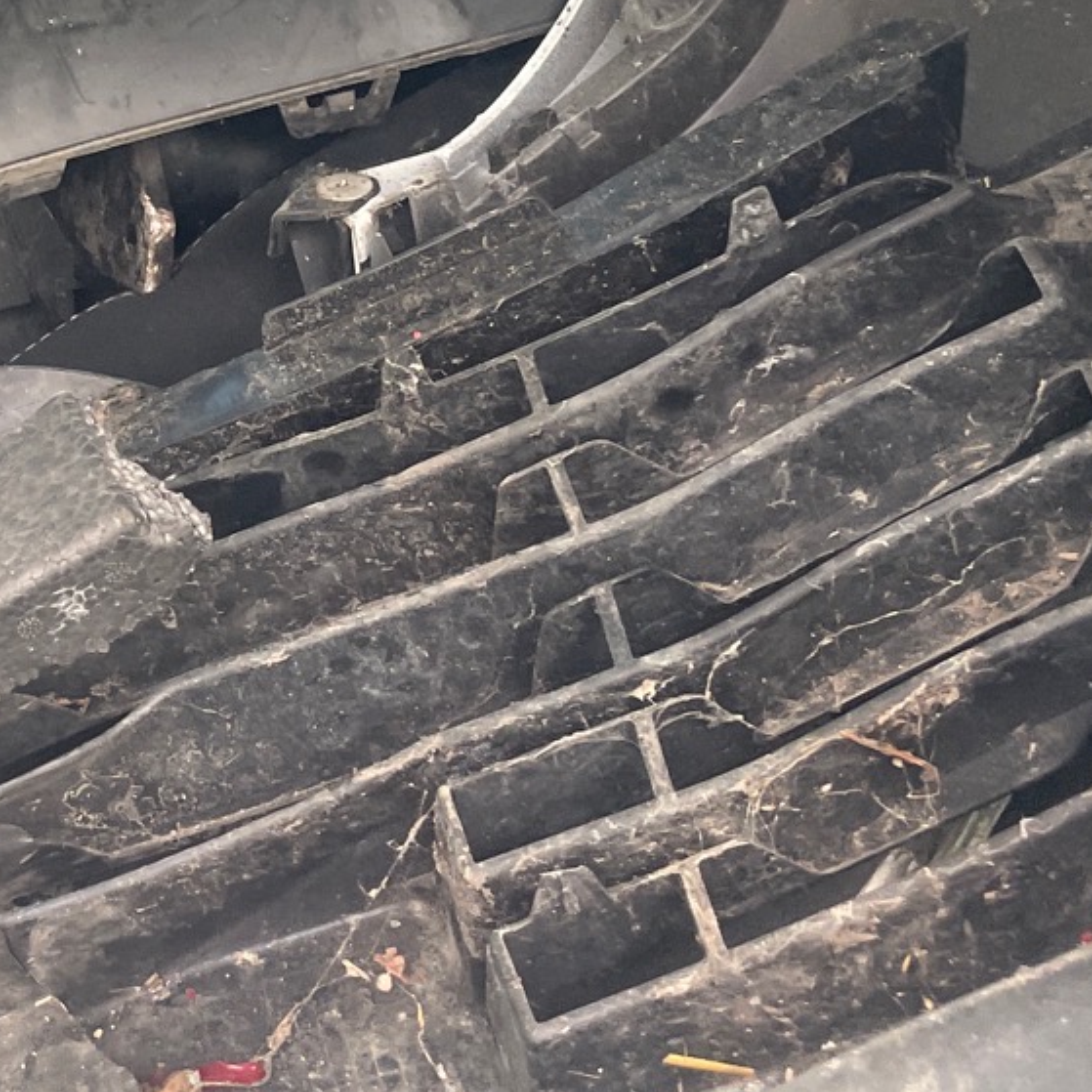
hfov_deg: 21.9
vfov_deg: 22.4
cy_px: -27
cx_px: -154
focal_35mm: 74
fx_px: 2641
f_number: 1.6
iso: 100
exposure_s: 1/121
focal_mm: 4.2
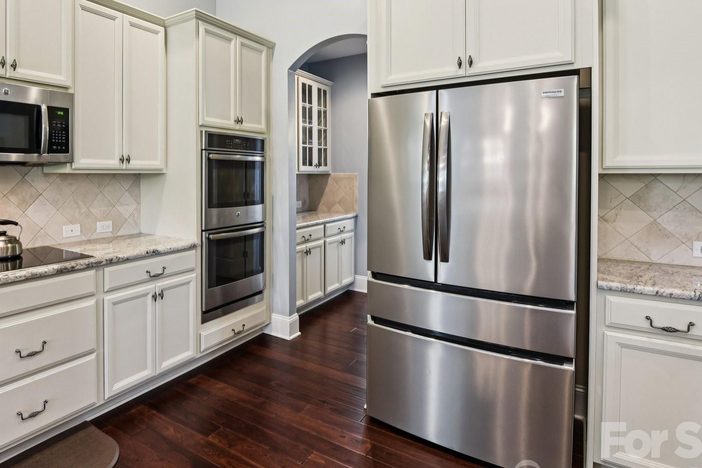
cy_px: 172
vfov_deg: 58.7
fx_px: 410
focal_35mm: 21
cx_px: 238
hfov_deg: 78.7
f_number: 8
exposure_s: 1/4
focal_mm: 14
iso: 200
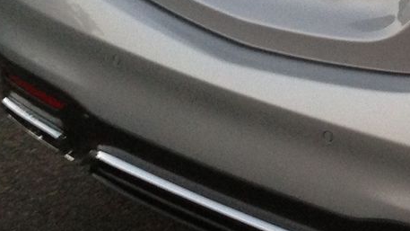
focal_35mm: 126
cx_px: 591
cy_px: -61
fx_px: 1370
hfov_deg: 15.8
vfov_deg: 9.5
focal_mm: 4.13
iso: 250
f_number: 2.4
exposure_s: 1/20
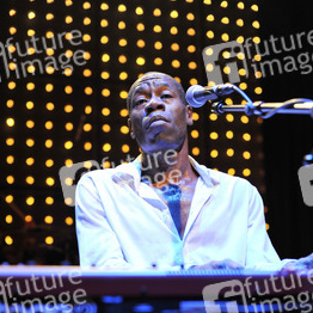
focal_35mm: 65
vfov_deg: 26.1
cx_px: 156
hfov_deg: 26.5
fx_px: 665
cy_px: 238
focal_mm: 50
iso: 1600
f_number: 2.8
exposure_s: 1/160
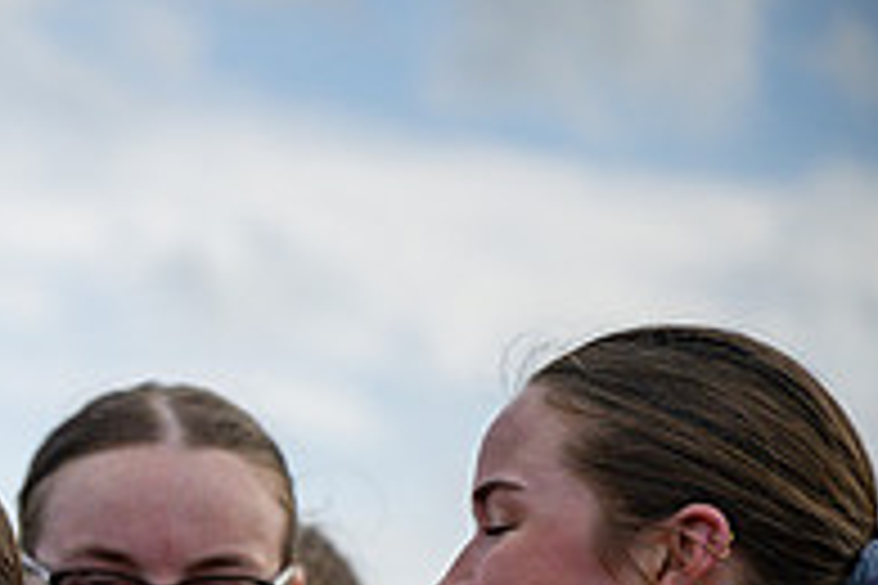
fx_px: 5072
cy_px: 808
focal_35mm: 208
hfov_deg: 9.6
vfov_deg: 6.5
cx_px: -401
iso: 125
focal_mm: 70
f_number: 2.8
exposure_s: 1/8000
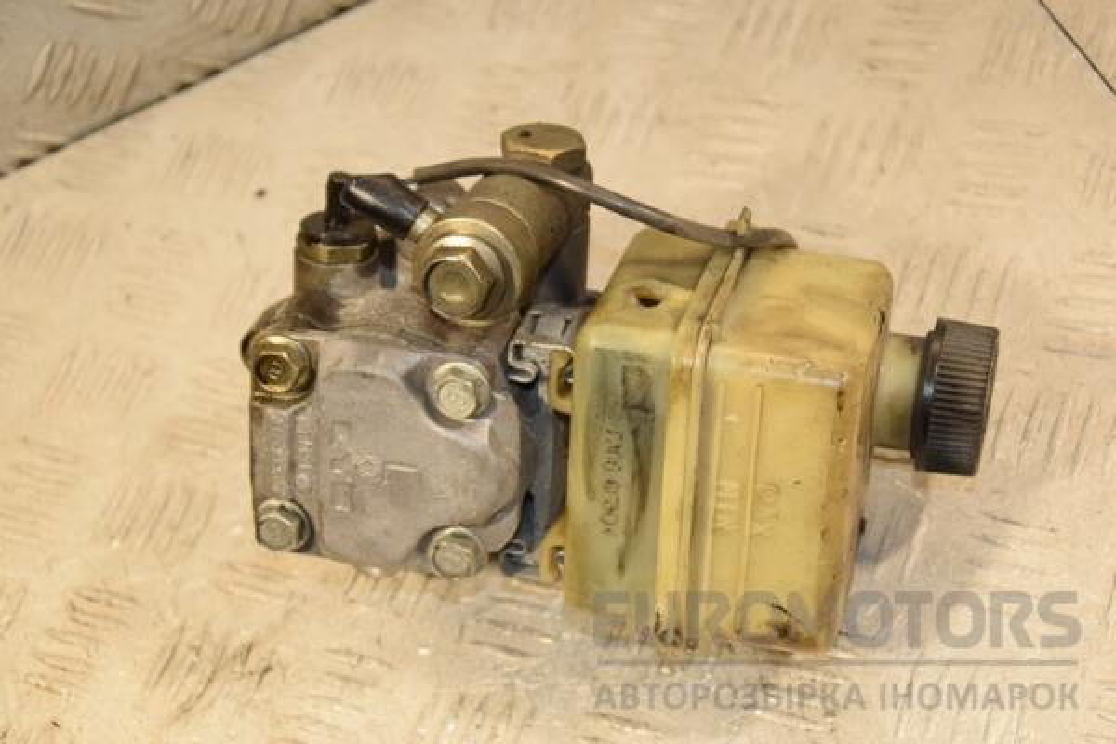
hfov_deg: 26.0
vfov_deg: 17.5
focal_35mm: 78
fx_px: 2418
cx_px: 558
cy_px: 372
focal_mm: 52
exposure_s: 1/200
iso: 800
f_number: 5.6
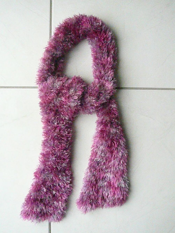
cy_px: 116
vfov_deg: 54.0
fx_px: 229
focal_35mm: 34
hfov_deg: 41.8
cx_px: 88
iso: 3200
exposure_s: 1/200
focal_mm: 5.4
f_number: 9
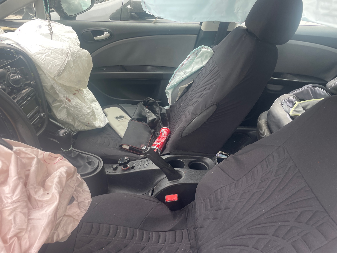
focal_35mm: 26
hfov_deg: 67.3
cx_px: 168
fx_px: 253
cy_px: 126
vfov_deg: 53.1
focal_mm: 4.2
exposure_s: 1/121
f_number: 1.6
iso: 32
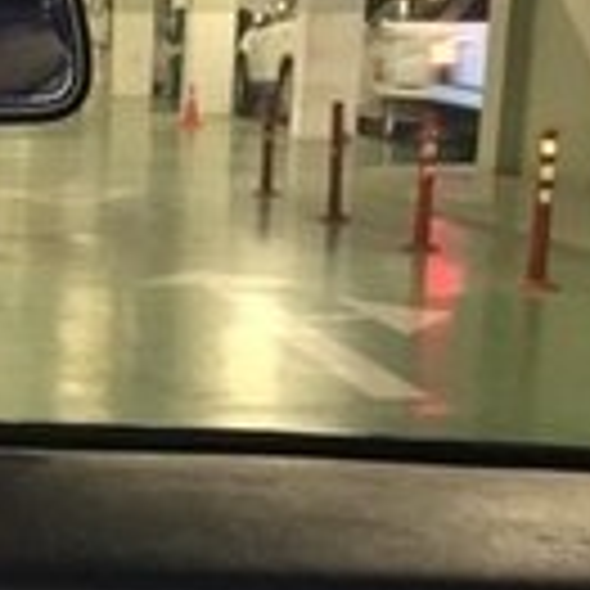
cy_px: 1029
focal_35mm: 129
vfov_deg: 12.5
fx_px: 2488
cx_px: -86
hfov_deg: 13.2
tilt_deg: -21.1
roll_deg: -1.1
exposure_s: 1/17
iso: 100
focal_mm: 4.15
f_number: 2.2
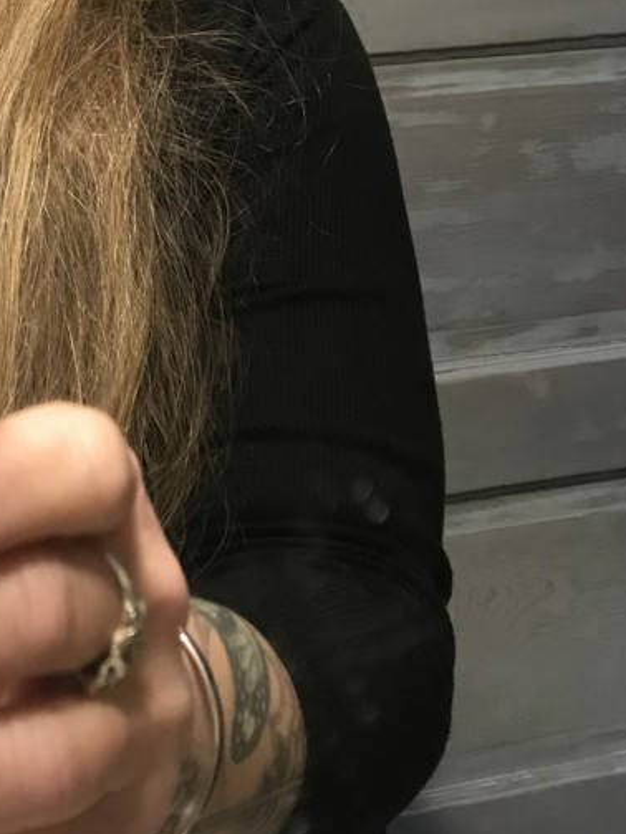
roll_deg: +3.0
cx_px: -98
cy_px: 146
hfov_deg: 18.9
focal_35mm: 74
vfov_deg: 25.8
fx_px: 1784
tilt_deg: -5.7
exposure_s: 1/15
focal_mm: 3.99
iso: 80
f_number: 1.8
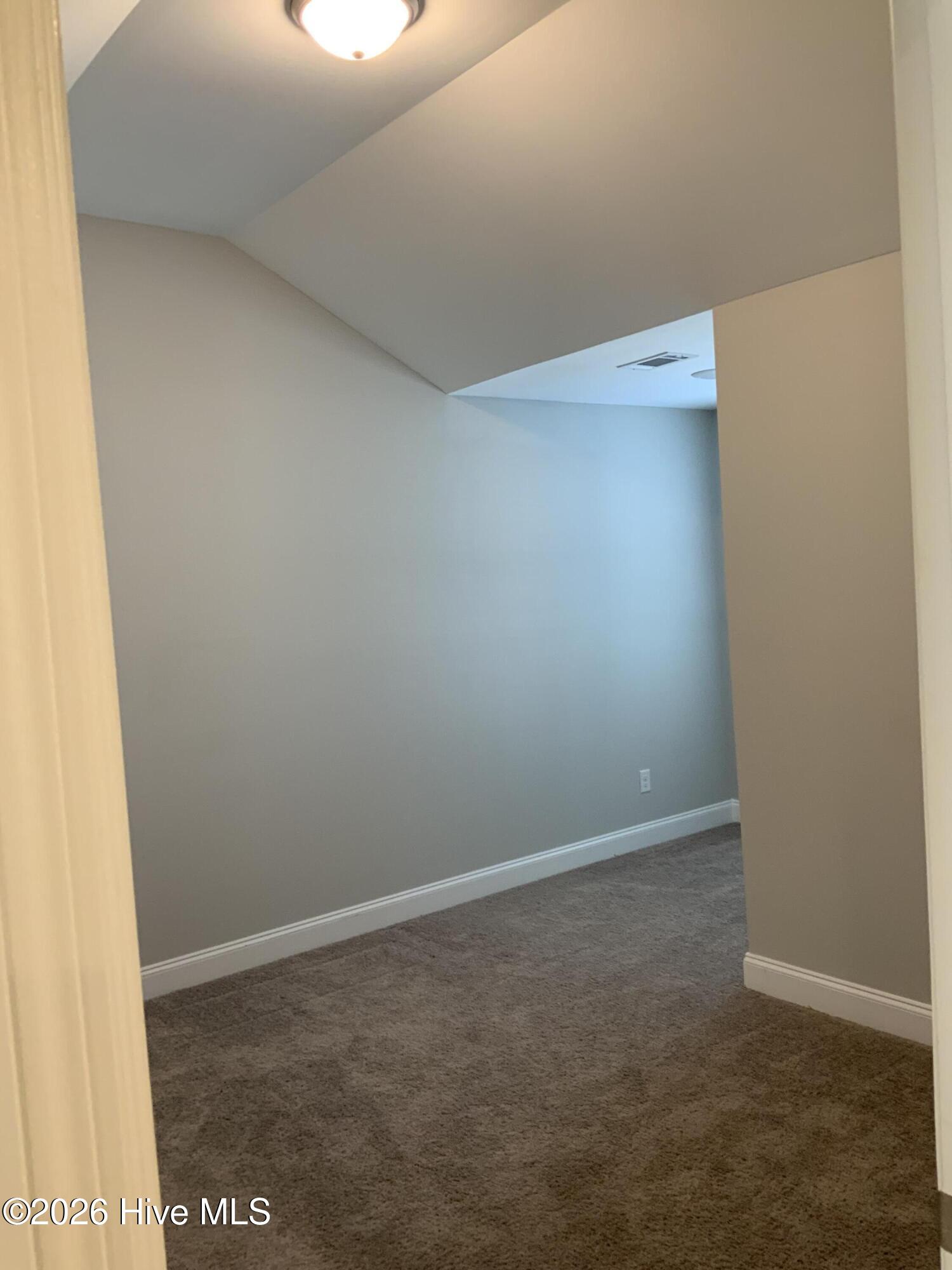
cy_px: 635
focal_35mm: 29
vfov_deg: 61.7
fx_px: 1063
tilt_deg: -2.9
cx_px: 476
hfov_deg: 48.2
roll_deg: +5.0
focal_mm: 3
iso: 125
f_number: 1.8
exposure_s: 1/60
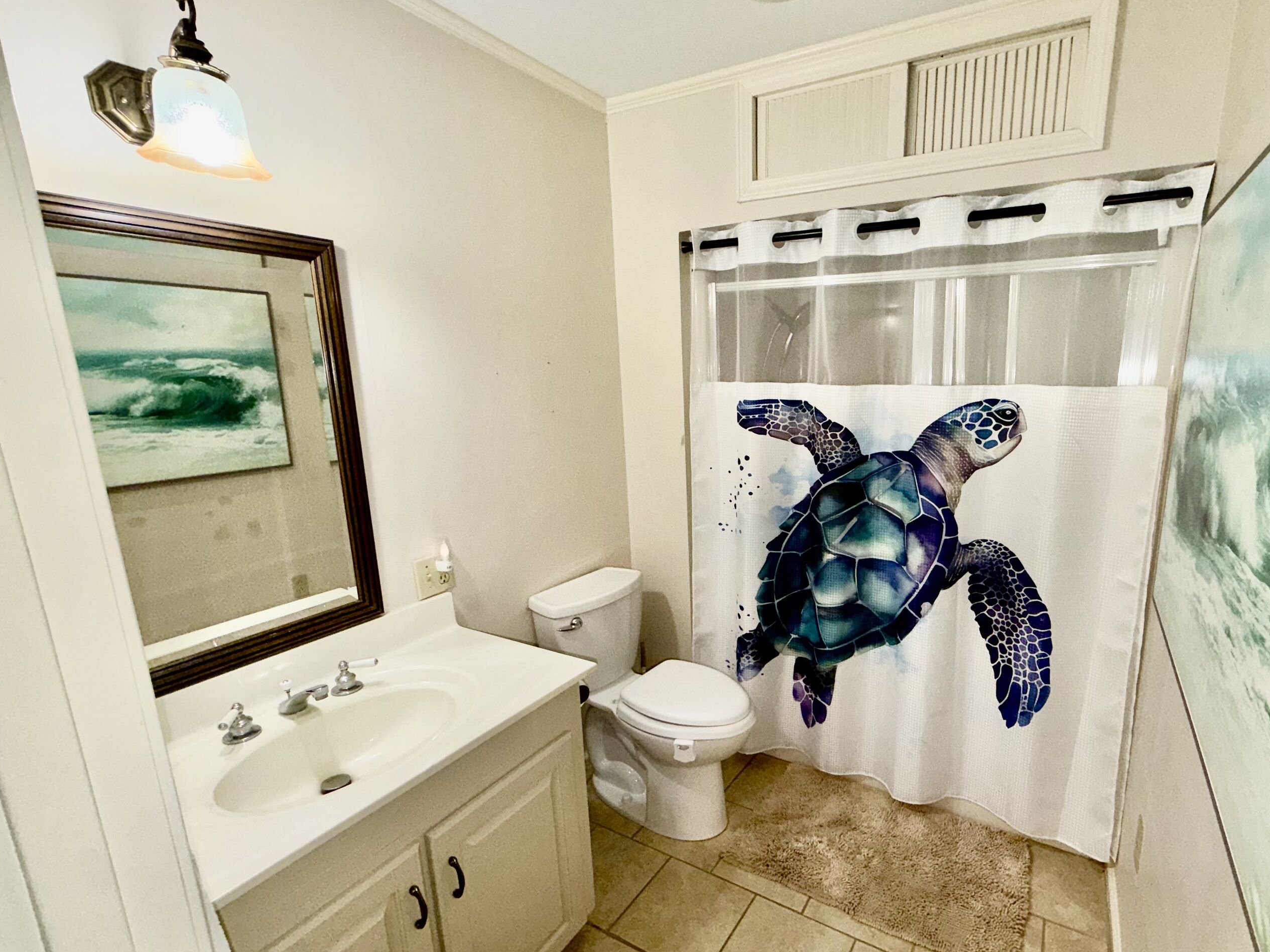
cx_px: 751
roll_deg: +0.6
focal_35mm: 17
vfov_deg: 74.6
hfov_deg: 90.1
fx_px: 624
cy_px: 505
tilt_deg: -12.3
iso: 40
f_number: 2.2
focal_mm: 2.22
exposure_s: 1/60
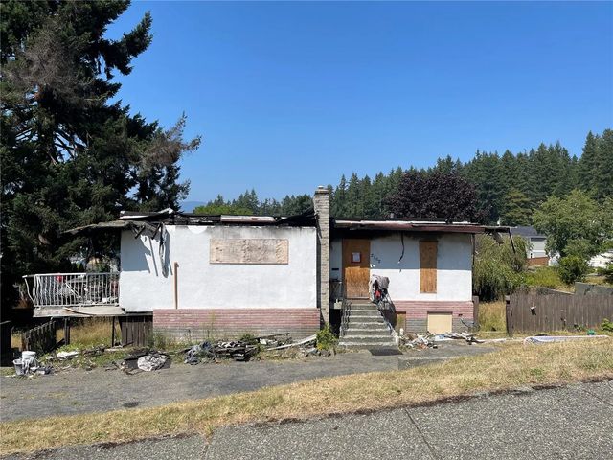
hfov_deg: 69.4
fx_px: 443
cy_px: 230
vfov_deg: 54.9
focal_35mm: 25
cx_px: 306
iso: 32
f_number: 1.6
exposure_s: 1/4348
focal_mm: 5.1
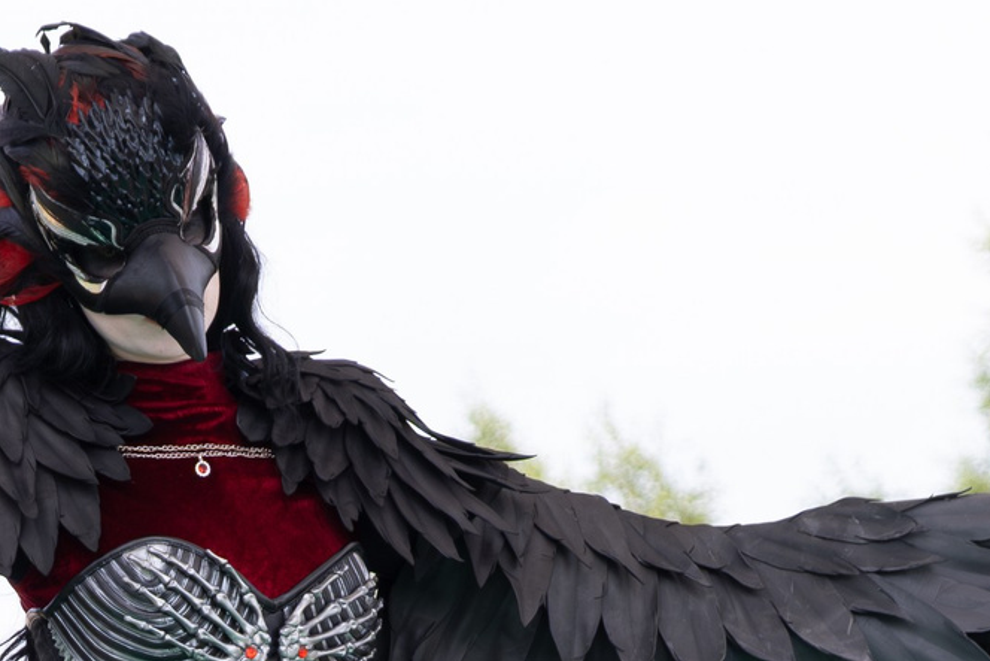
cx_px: 58
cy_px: 759
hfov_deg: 6.9
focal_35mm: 297
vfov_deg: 4.6
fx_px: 8169
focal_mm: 51.6
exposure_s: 1/1000
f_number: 3.6
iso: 250
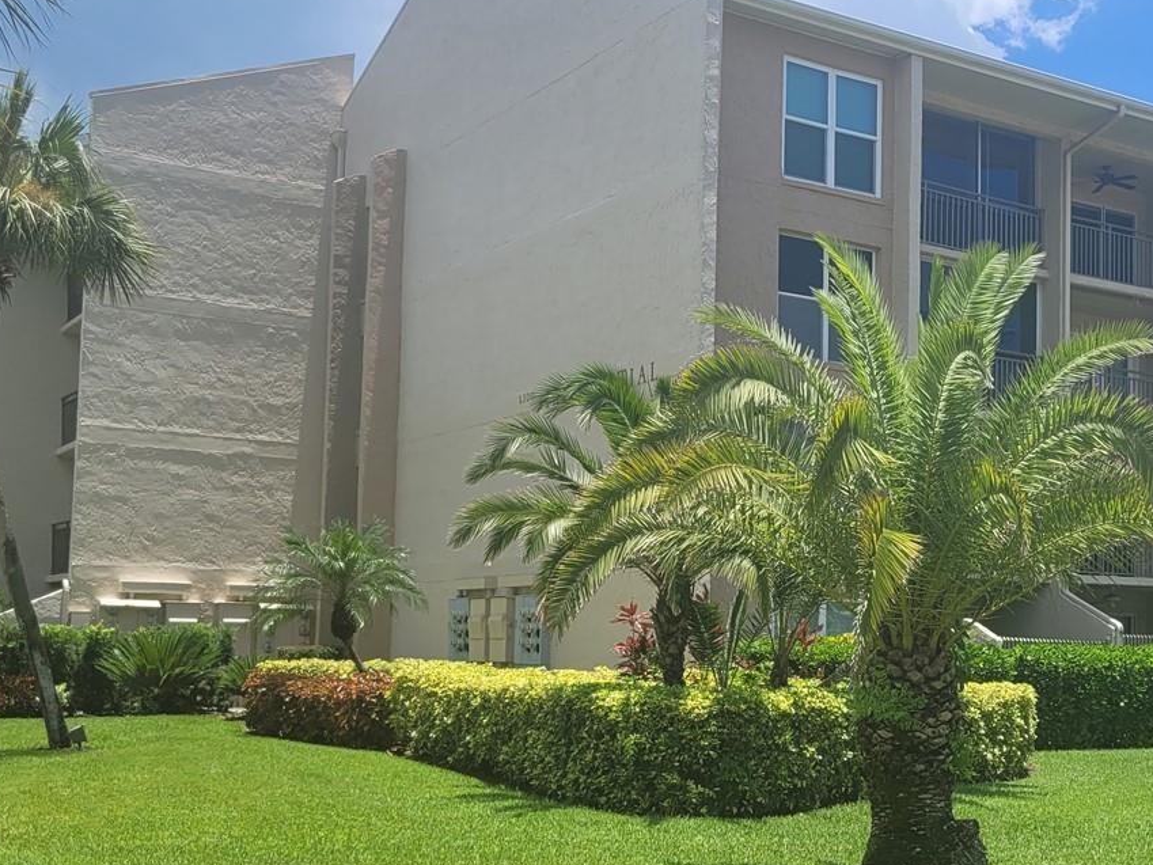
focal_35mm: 49
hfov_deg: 38.0
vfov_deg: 29.6
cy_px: 513
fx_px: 1632
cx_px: 853
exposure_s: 1/2410
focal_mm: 5.4
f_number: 1.8
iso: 40
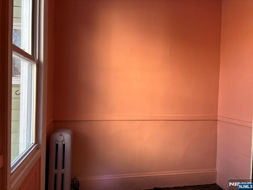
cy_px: 95
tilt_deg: -0.8
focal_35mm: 26
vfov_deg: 53.1
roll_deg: -1.6
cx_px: 126
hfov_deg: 67.3
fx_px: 190
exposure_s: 1/116
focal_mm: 5.96
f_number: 1.6
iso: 40
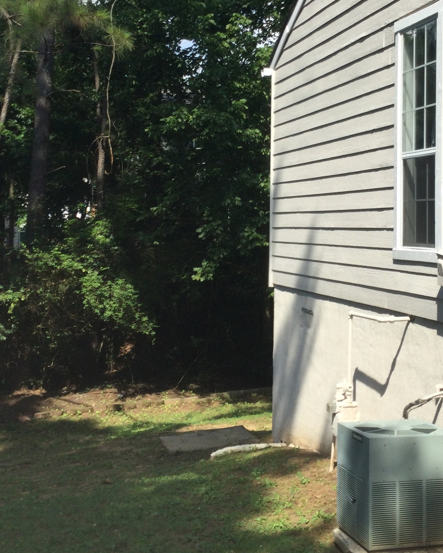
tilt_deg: +1.0
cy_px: 199
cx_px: 327
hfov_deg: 27.8
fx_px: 885
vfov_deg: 34.5
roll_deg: -1.0
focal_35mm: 54
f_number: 2.4
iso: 25
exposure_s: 1/936
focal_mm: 3.3
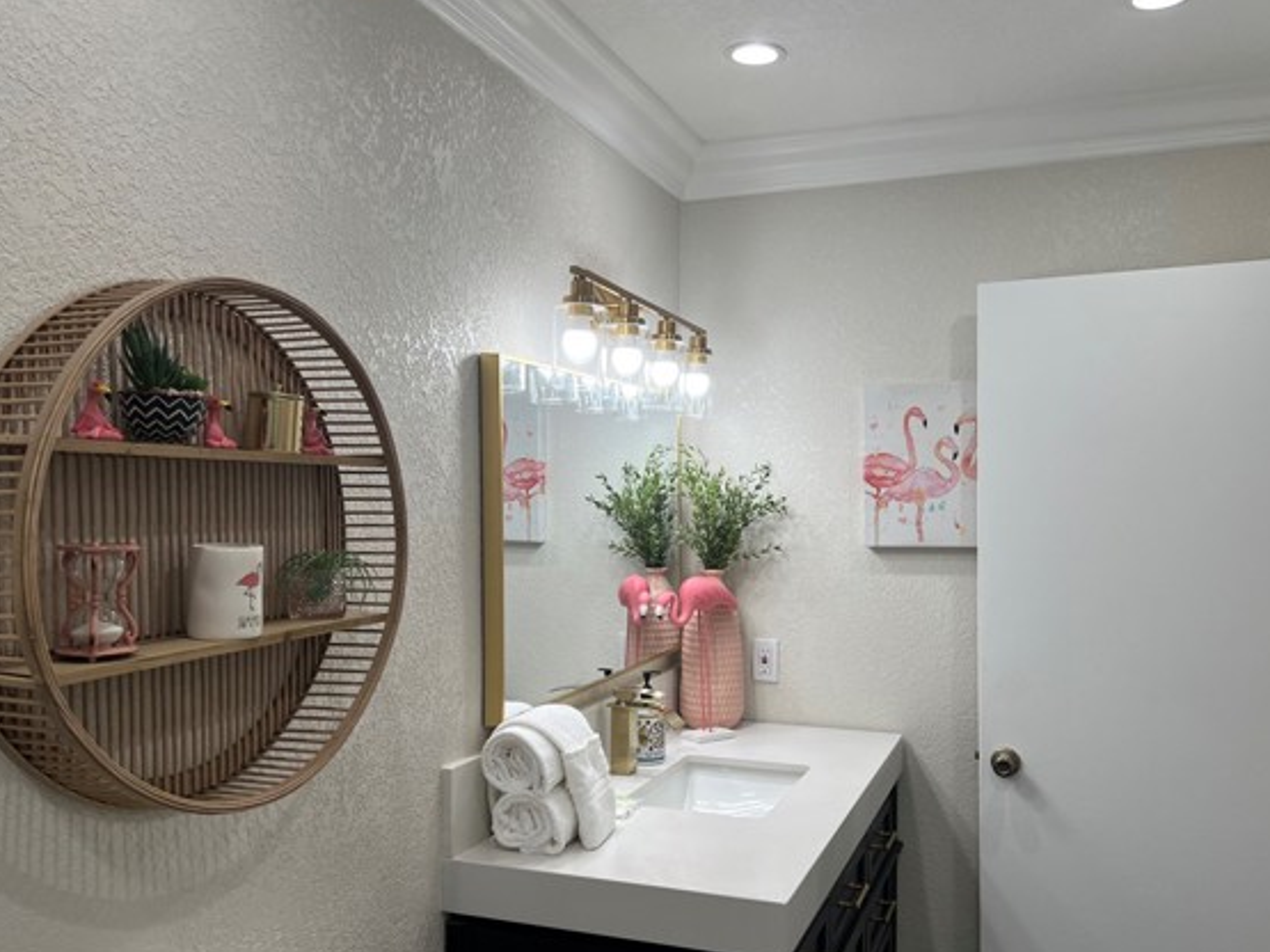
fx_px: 1100
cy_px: 524
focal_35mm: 30
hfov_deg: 59.9
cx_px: 682
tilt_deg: -1.2
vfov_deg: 46.7
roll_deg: +0.1
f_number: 1.5
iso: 40
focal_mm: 5.7
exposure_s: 1/210
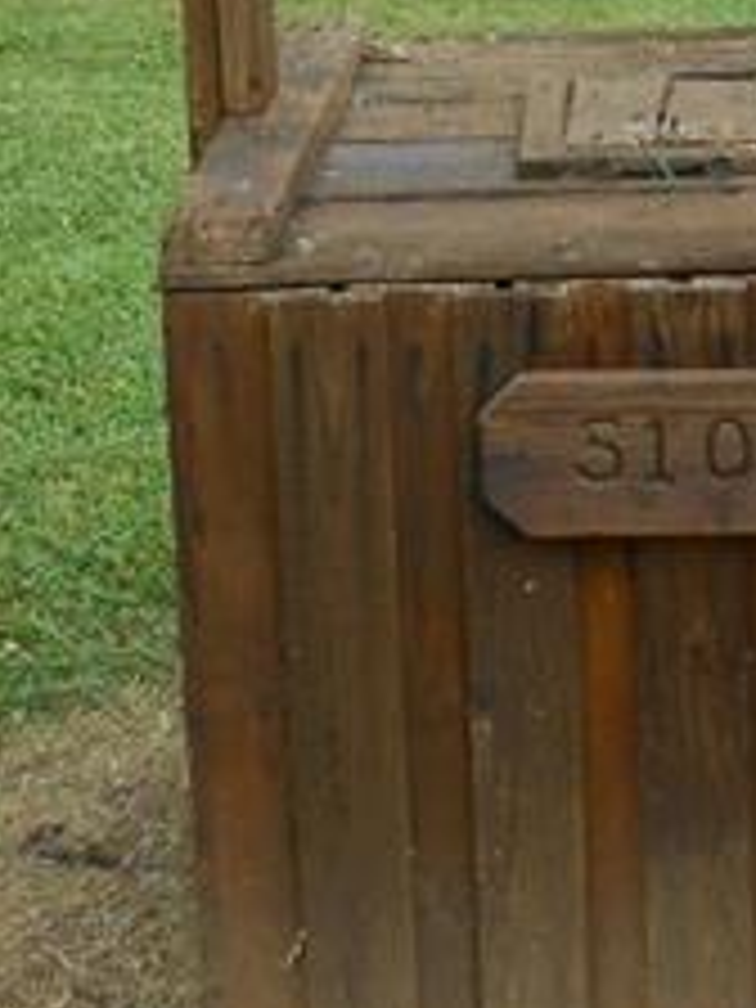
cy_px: 63
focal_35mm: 89
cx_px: 567
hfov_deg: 16.5
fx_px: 2592
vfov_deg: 21.4
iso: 80
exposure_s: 1/125
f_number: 3.5
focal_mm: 4.6
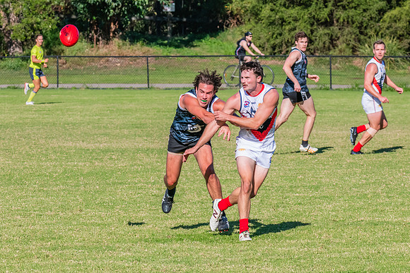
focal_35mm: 320
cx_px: 203
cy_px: 164
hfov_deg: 6.4
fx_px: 3643
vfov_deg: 4.3
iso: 1600
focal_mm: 260
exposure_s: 1/1600
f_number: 14
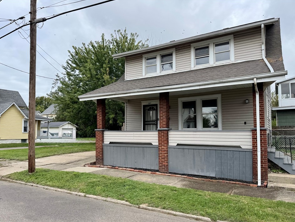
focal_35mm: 26
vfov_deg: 53.0
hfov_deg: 67.3
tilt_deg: +4.1
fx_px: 222
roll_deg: -0.4
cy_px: 119
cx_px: 140
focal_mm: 6.76
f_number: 1.78
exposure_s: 1/1869
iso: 80
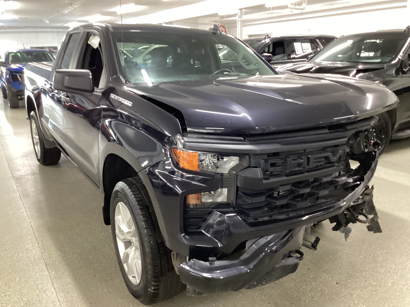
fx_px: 367
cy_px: 154
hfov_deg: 58.4
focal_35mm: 31
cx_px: 205
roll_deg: +1.0
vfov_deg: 45.4
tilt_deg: -18.0
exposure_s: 1/25
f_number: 2.4
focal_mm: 3.3
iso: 320
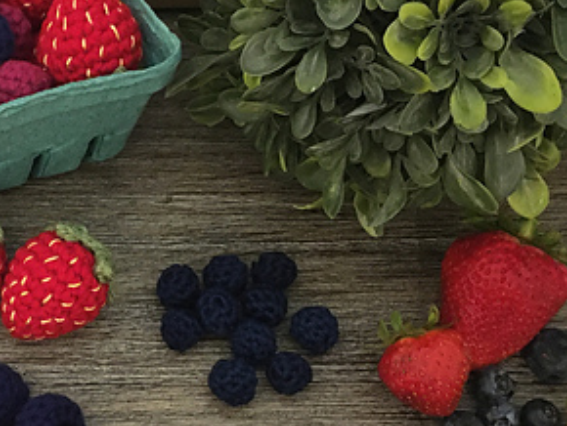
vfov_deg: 23.0
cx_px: -10
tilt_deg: -58.0
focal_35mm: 64
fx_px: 1049
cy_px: 233
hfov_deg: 28.3
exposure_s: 1/15
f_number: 2.2
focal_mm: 4.15
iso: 320
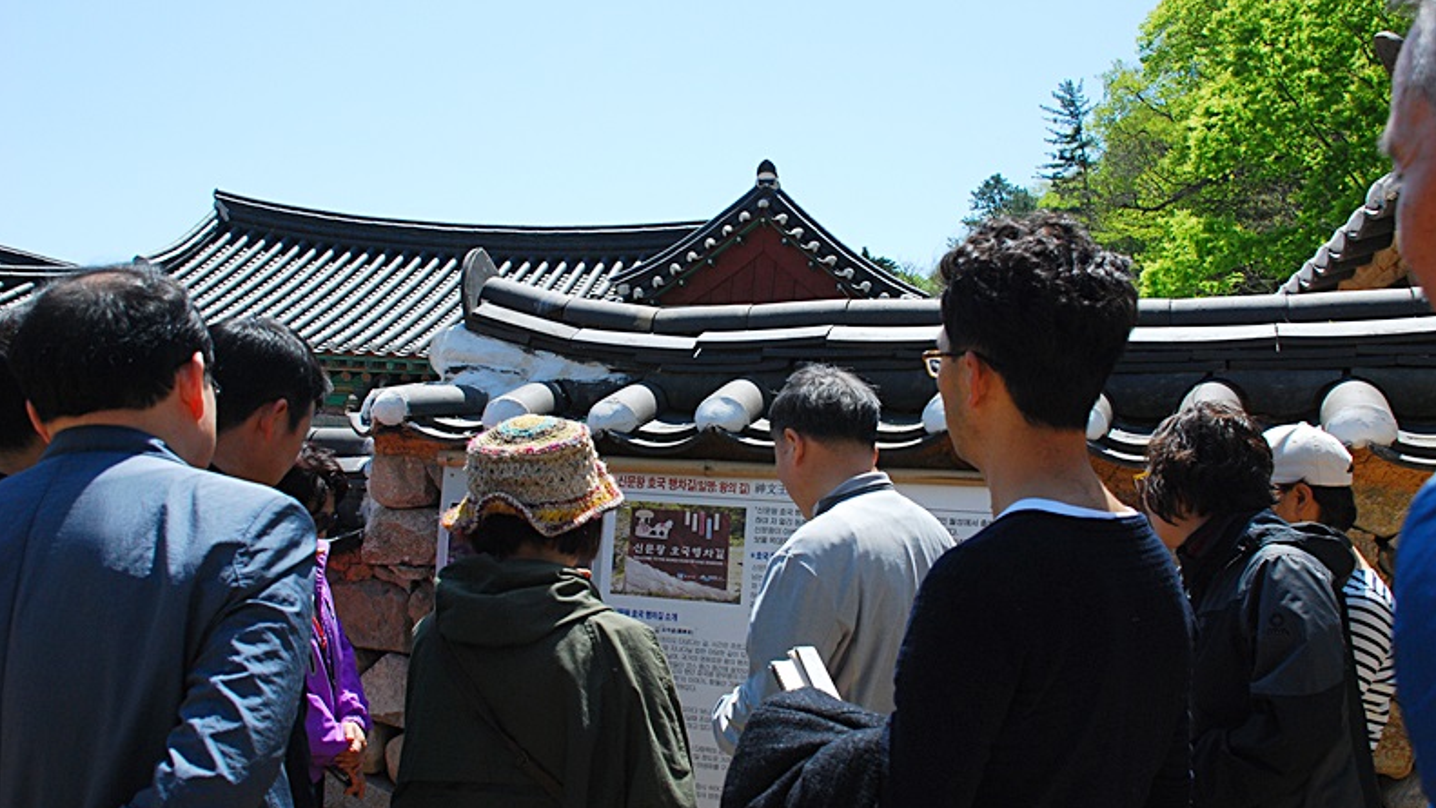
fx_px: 1333
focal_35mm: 35
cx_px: 719
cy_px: 443
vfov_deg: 33.7
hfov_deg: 56.6
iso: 400
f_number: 6.3
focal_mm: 22
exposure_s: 1/1000
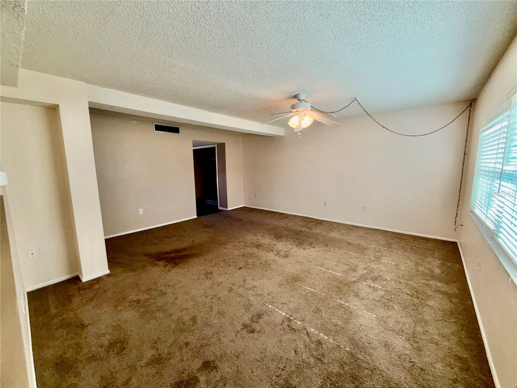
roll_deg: +0.9
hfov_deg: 102.1
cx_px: 258
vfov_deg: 85.7
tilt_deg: -8.7
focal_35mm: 14
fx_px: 209
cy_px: 194
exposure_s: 1/120
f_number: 2.2
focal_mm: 2.22
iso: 40
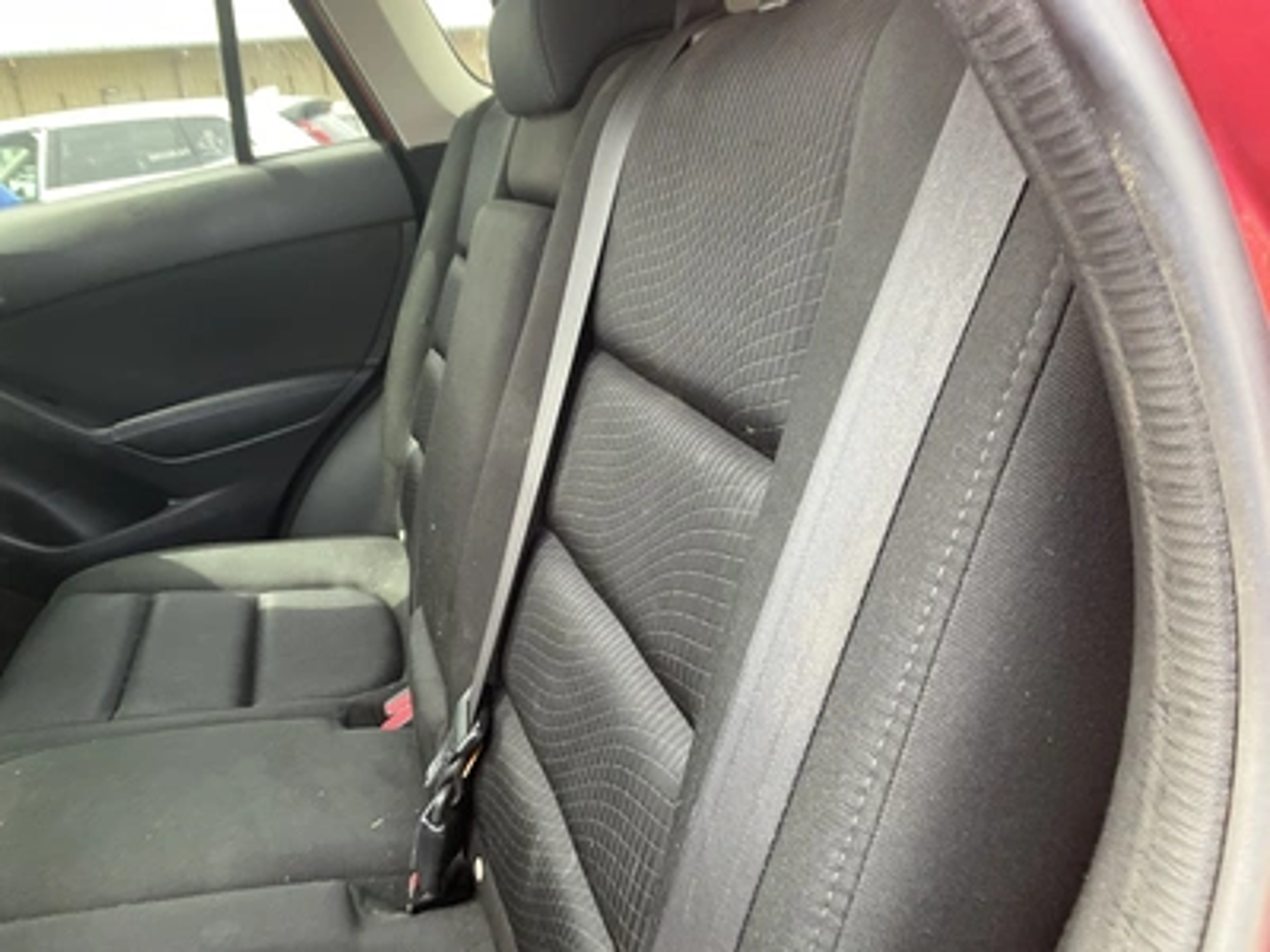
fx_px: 1064
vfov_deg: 48.2
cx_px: 635
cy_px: 476
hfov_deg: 61.7
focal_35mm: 29
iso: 64
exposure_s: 1/89
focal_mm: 3
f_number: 1.8
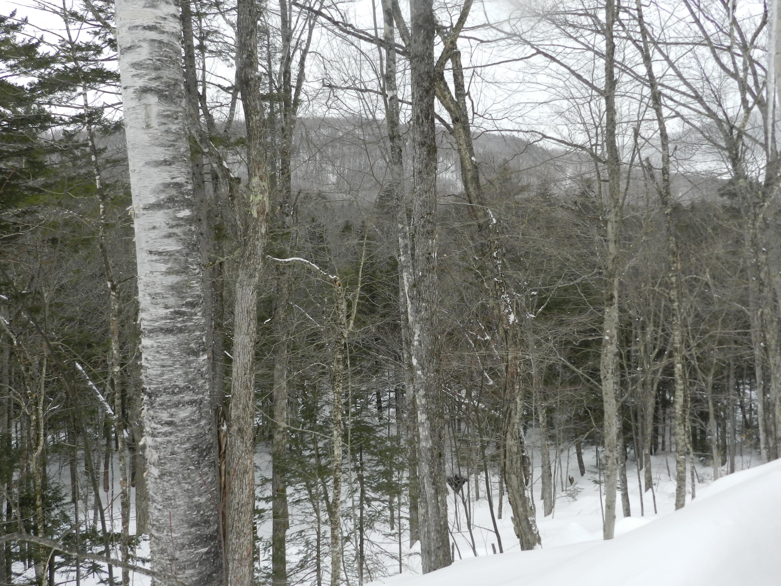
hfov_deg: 49.0
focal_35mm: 38
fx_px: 857
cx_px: 390
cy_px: 293
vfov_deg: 37.7
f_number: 4
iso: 160
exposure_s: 1/640
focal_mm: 6.7
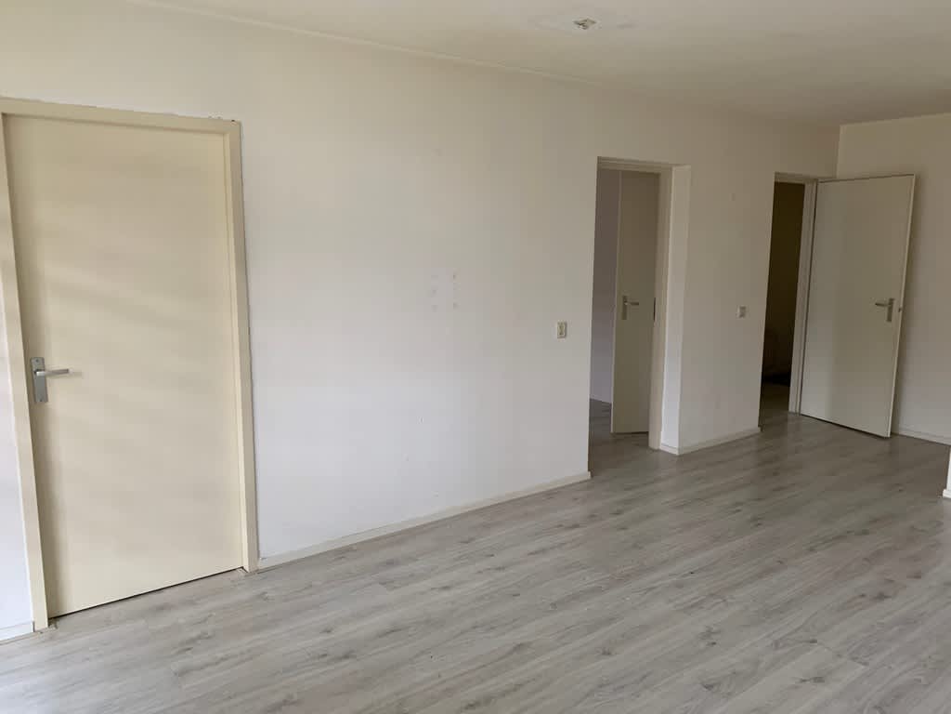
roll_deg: +0.9
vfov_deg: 53.1
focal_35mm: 26
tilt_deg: -7.3
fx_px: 714
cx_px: 476
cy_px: 357
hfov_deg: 67.3
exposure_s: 1/60
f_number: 1.8
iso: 200
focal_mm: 4.2
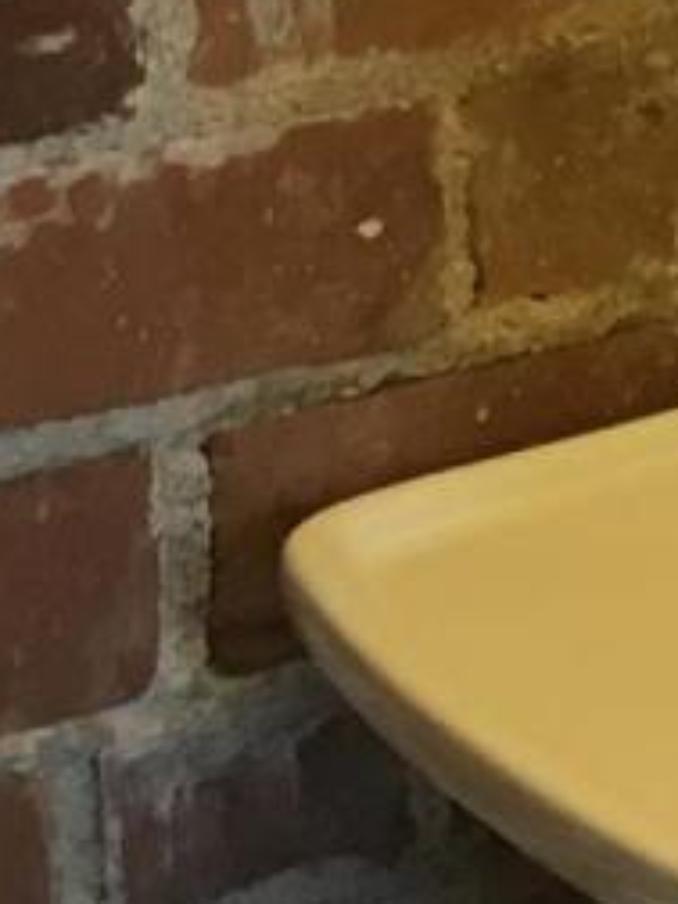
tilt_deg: -13.1
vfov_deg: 8.5
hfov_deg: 6.0
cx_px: 2016
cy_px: -251
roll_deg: -1.2
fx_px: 6006
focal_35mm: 230
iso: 50
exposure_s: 1/30
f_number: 2.2
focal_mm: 4.15
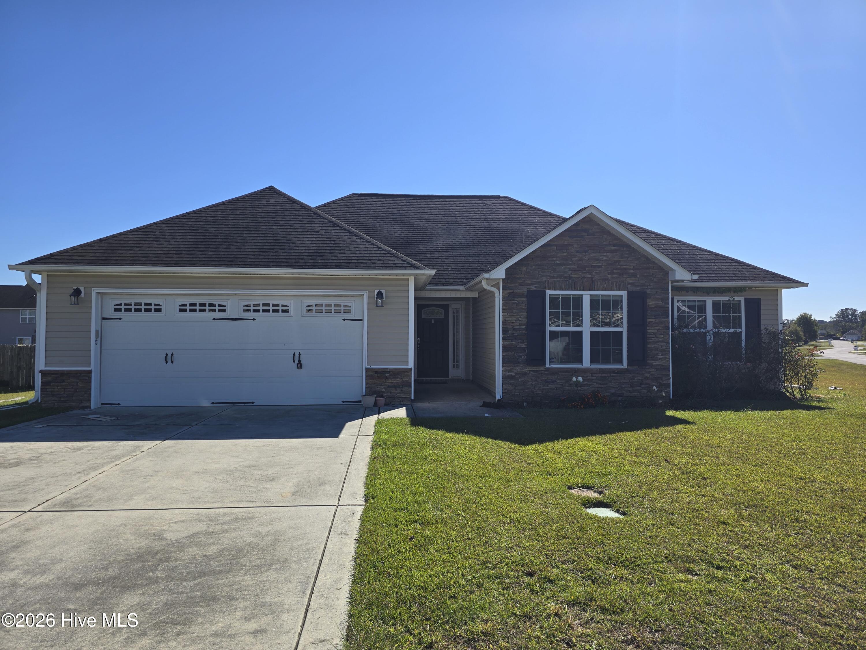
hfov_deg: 73.9
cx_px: 433
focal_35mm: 23
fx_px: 575
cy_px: 325
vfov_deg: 58.9
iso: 12
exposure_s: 1/973
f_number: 1.7
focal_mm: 6.3
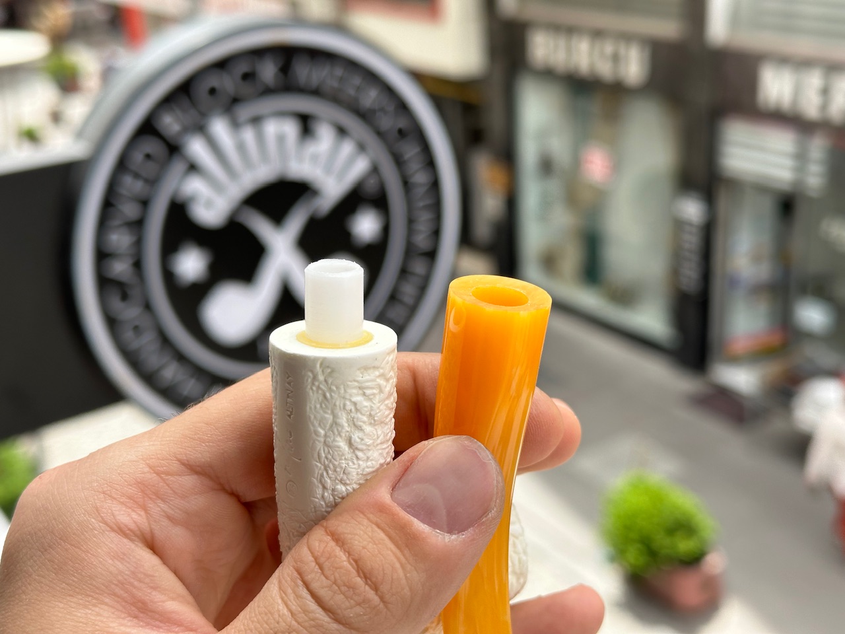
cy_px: 317
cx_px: 422
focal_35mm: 48
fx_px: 1172
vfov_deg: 30.3
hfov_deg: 39.7
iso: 64
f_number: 1.78
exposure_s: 1/1145
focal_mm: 6.86
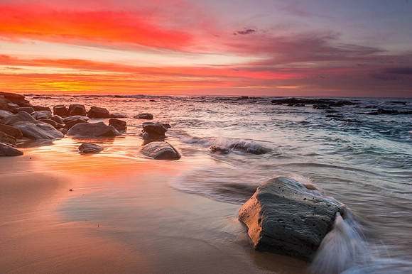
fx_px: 274
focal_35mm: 24
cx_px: 206
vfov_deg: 53.1
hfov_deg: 73.8
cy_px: 137
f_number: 8
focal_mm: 24
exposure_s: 1/8
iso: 800
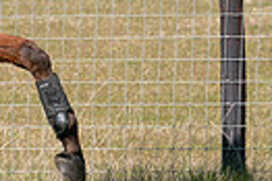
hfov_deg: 3.1
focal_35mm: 670
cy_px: -30
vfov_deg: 2.0
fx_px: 5056
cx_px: -154
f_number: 5
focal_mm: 101
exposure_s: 1/2000
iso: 400
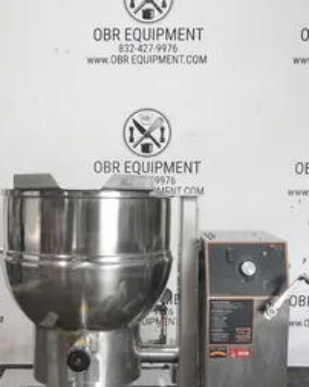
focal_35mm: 52
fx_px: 595
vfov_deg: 35.7
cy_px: 254
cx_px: 140
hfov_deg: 29.1
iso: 640
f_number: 3.5
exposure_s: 1/40
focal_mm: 13.03
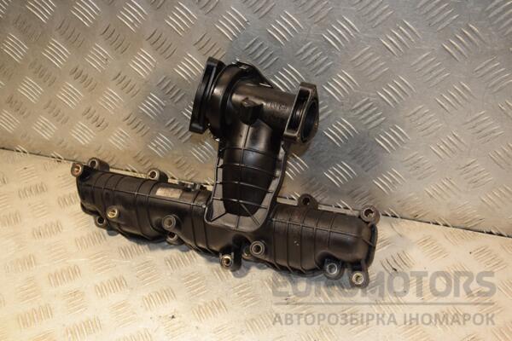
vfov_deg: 28.1
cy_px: 170
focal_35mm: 48
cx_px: 256
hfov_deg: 41.1
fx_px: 683
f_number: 5.6
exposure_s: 1/200
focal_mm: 32
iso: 800
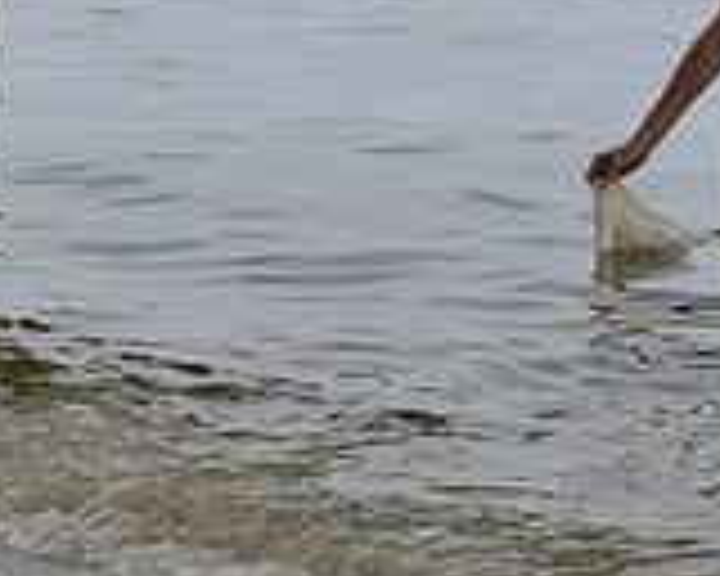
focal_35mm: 235
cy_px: -20
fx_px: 5008
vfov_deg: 6.6
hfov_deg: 8.2
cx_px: 562
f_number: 9
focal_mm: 46
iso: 200
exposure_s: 1/320
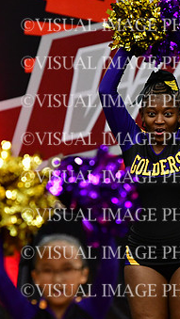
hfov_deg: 2.3
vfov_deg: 4.0
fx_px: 4559
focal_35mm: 538
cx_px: 157
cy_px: 158
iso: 4000
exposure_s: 1/500
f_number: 3.5
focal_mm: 200
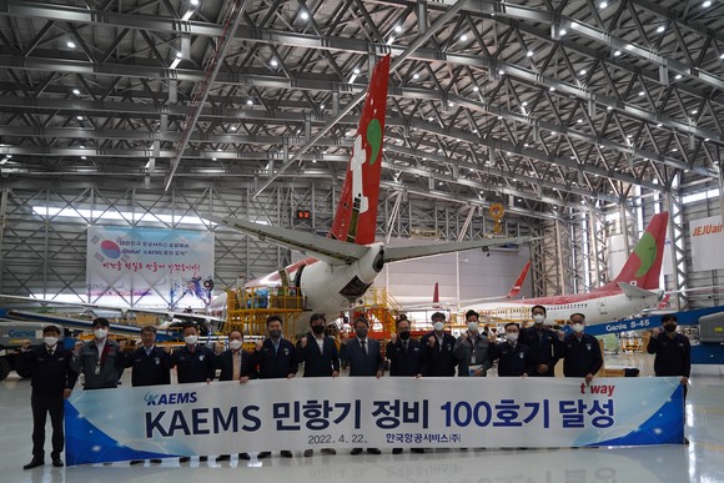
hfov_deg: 73.7
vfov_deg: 53.2
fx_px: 483
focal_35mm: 24
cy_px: 242
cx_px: 362
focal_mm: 24
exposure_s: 1/160
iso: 1000
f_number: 4
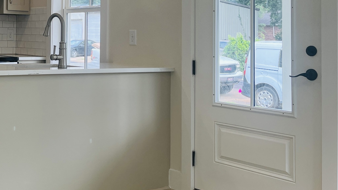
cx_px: 28
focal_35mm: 56
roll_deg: -1.1
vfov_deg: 21.0
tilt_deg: +2.0
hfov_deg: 34.9
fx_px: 502
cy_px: 21
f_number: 1.6
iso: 40
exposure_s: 1/266
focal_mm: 5.1
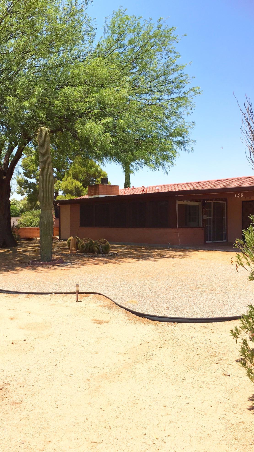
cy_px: 228
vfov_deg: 61.0
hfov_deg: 36.7
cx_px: 117
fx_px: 383
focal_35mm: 32
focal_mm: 4.15
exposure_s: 1/1508
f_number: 2.2
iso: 25
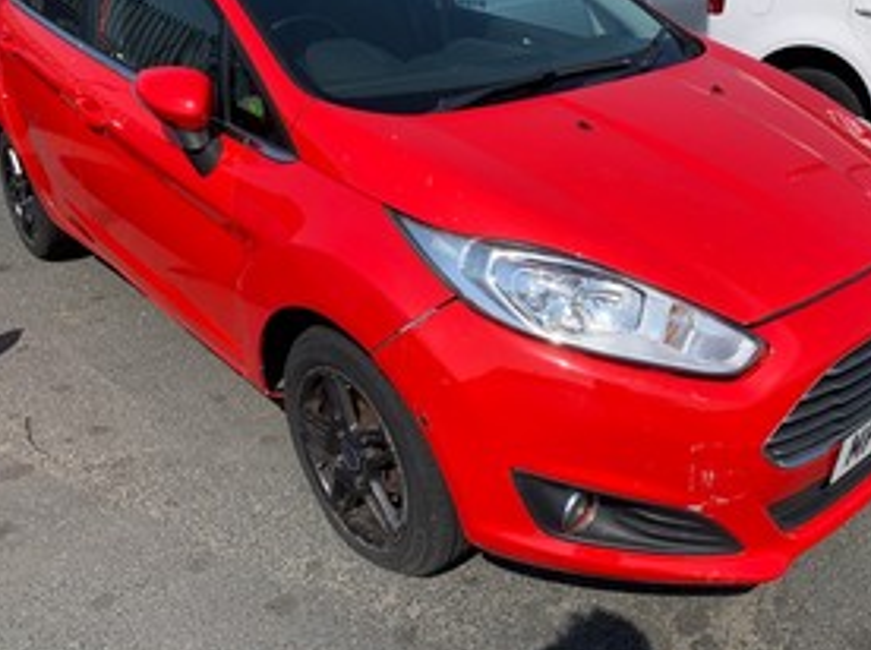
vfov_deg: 42.5
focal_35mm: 33
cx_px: 480
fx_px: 829
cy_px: 249
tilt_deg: -18.8
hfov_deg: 55.3
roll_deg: +0.6
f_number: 1.8
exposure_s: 1/1953
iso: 25
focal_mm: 4.25
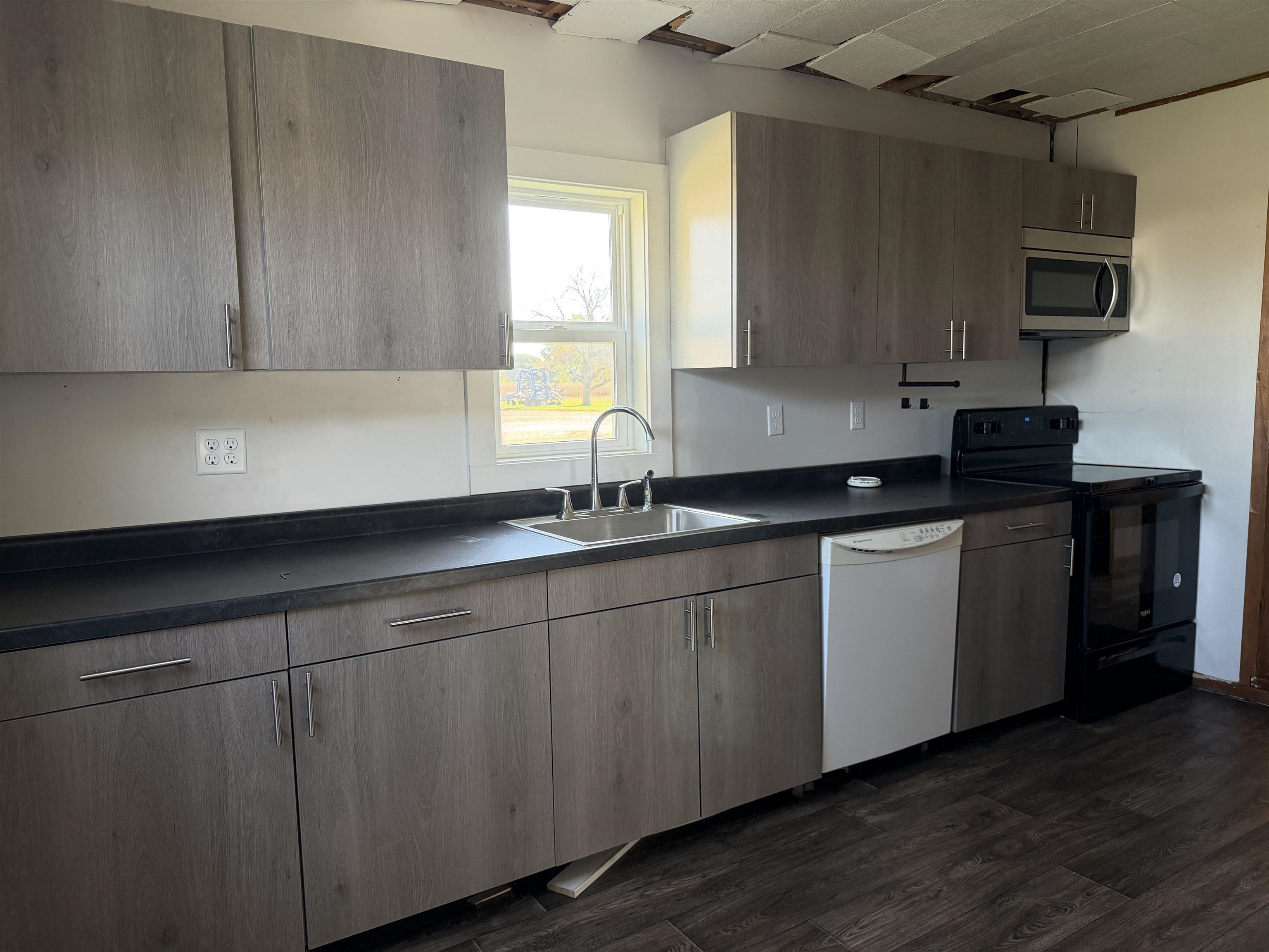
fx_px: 880
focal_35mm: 24
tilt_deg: -6.7
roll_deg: +0.5
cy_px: 476
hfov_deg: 71.6
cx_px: 634
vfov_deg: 56.8
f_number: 1.78
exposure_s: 1/84
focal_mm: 6.76
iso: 200
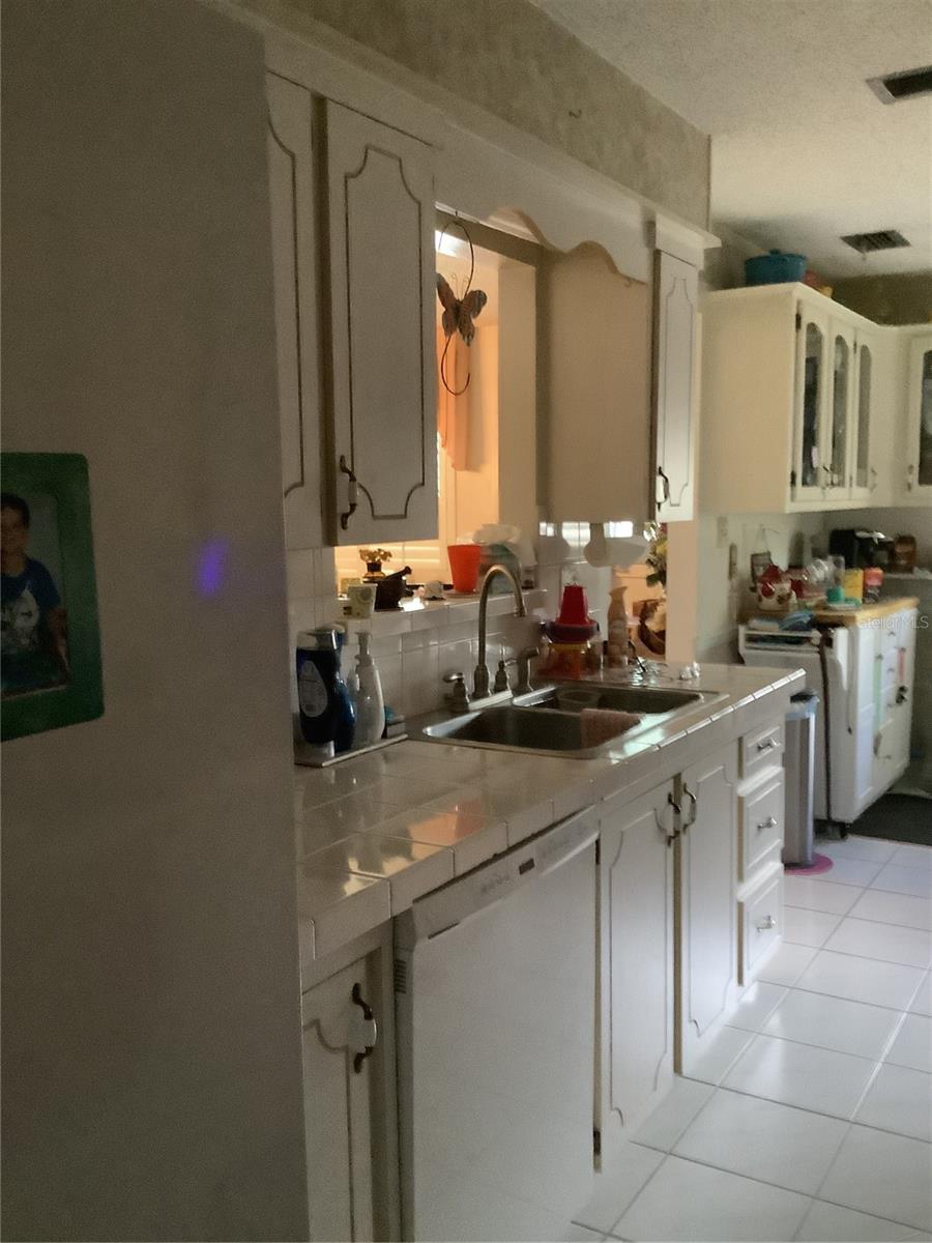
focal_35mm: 31
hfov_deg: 45.4
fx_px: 1113
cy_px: 622
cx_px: 466
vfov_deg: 58.4
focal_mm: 3.3
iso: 640
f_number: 2.4
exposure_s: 1/30
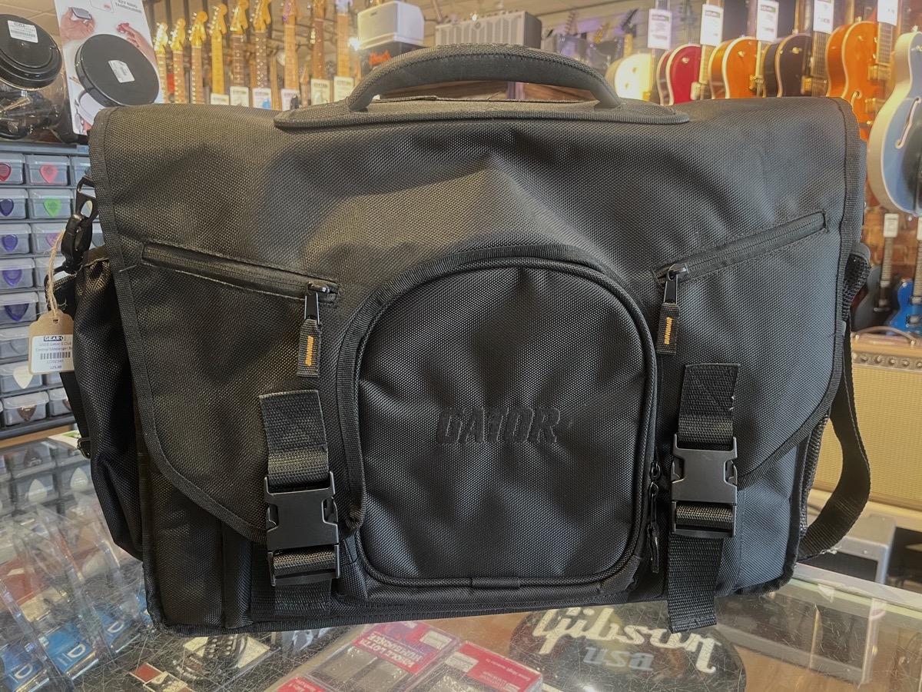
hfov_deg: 67.3
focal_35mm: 26
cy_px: 346
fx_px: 693
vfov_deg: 53.1
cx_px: 461
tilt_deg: -11.4
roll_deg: -0.4
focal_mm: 5.1
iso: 640
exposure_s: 1/40
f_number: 1.6
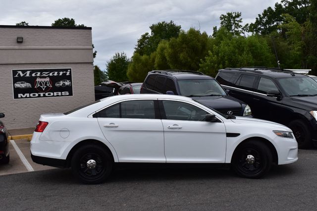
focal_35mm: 42
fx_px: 370
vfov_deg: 31.9
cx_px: 158
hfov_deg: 46.4
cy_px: 106
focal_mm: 28
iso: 320
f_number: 11
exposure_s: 1/500
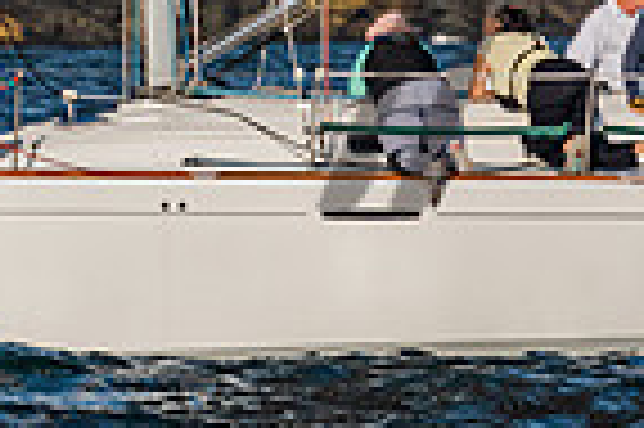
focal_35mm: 838
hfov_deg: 2.5
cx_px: -64
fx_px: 14974
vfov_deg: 1.6
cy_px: -254
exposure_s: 1/2000
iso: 400
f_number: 6.3
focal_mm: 170
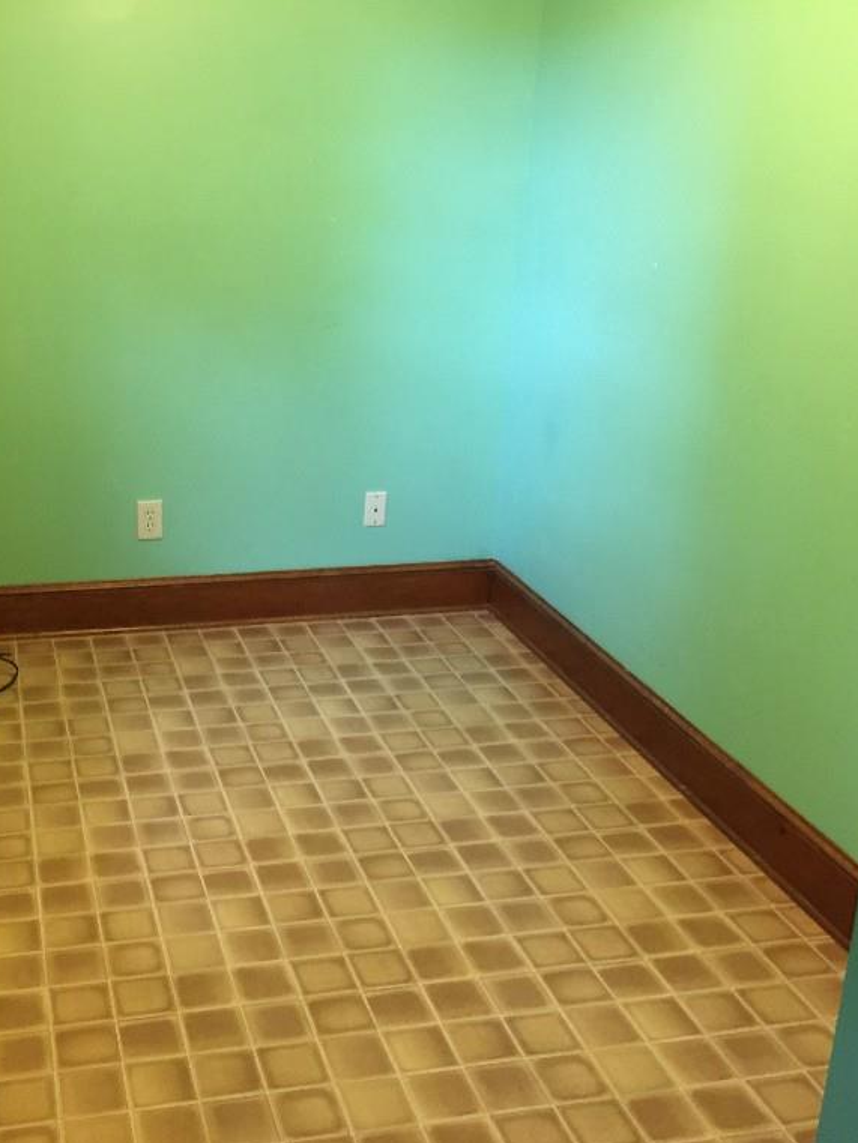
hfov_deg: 36.4
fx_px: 1289
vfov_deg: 47.9
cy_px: 575
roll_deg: -1.8
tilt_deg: -16.3
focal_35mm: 39
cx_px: 270
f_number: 2.2
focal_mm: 4.15
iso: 125
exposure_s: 1/15
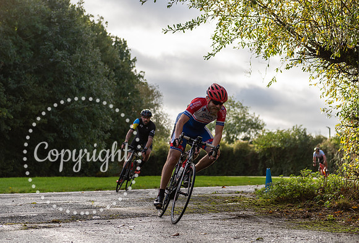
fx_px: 827
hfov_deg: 24.5
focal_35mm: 83
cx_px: 213
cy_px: 125
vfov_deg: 16.7
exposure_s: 1/2500
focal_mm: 70
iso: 200
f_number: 2.8
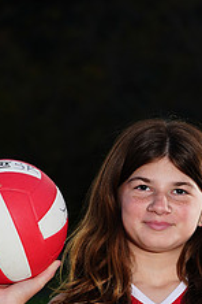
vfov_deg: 4.8
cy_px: 374
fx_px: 3568
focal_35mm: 424
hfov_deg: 3.2
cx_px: 136
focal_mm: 162
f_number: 9
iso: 200
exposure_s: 1/250
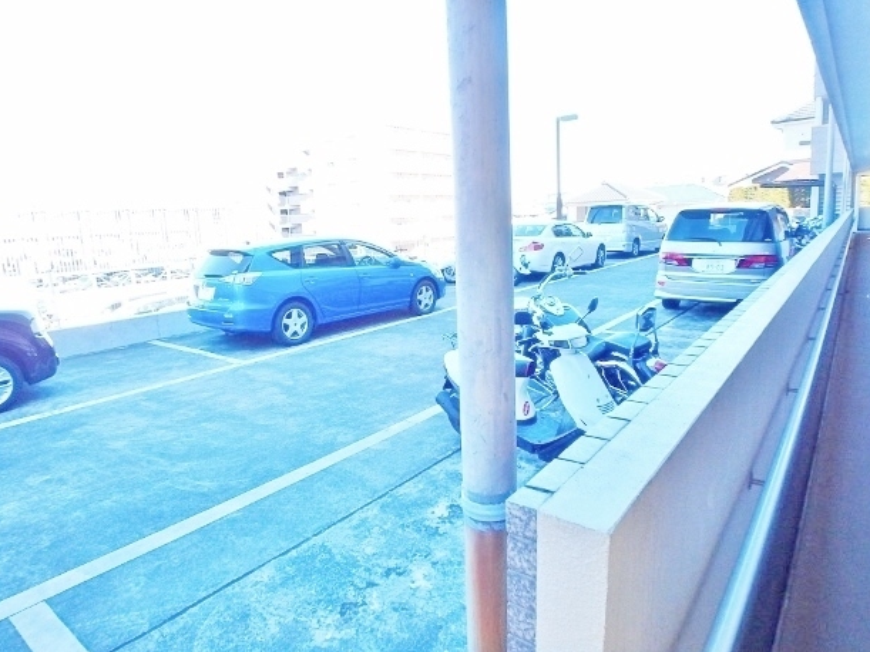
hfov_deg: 76.4
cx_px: 430
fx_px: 553
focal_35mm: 22
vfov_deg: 61.1
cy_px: 336
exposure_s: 1/100
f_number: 3.5
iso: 125
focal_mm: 3.7
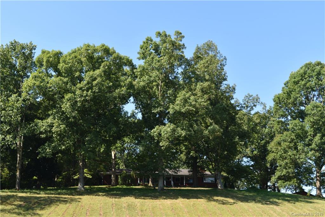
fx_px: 460
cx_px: 162
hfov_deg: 38.9
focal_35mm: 51
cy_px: 108
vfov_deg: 26.5
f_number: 7.1
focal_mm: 34
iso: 100
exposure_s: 1/200
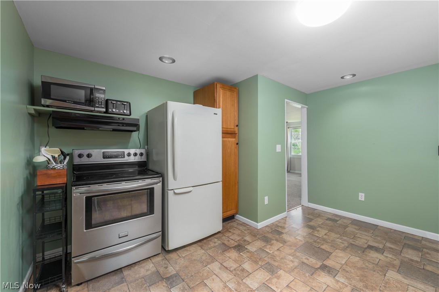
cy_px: 146
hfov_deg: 104.3
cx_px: 220
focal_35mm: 14
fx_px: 171
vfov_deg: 81.1
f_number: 9
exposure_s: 1/60
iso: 200
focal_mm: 14
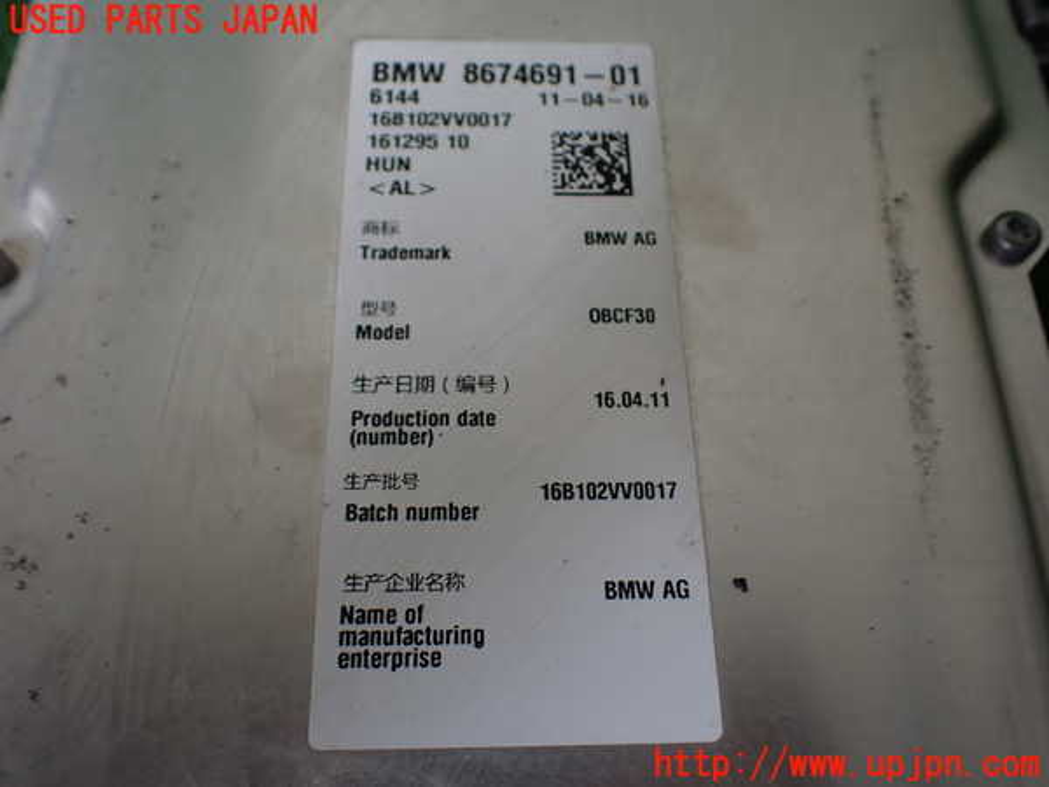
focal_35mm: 30
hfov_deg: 60.0
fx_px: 909
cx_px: 524
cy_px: 394
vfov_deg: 46.8
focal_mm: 5.4
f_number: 2.3
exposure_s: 1/125
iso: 100
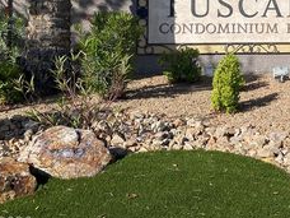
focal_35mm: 57
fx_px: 478
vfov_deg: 24.3
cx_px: 282
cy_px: -7
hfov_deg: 31.5
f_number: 1.8
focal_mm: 4.25
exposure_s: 1/3401
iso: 32
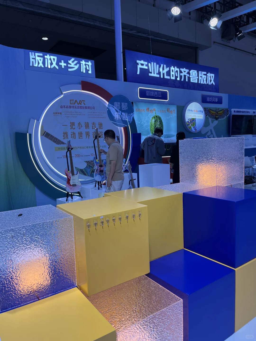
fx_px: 256
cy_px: 170
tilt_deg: -6.3
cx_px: 128
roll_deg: +3.0
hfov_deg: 53.1
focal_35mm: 26
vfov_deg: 67.3
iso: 50
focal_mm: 5.1
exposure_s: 1/363
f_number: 1.6
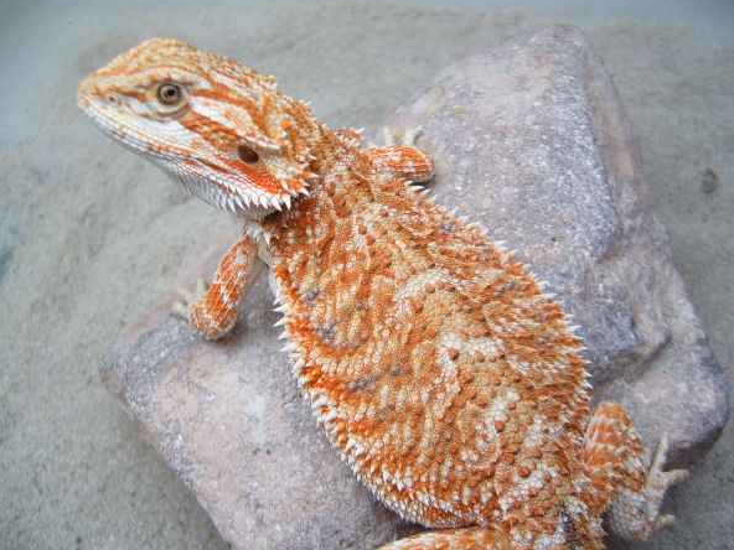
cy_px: 284
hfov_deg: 46.8
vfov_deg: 36.0
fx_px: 848
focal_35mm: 40
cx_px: 376
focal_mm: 6.2
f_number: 2.9
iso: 63
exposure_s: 1/60
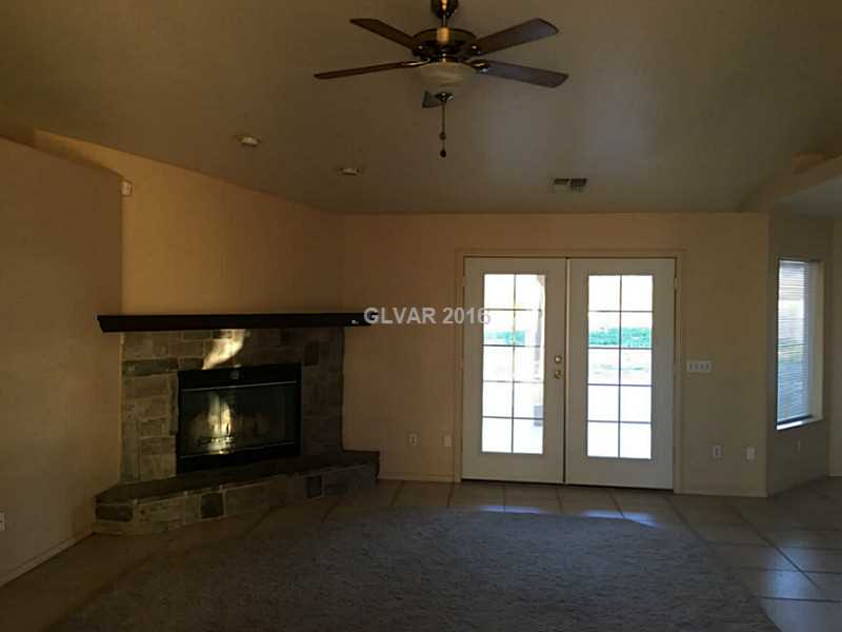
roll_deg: -0.8
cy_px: 316
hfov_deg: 61.7
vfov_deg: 48.2
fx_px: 705
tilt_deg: -0.9
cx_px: 421
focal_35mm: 29
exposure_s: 1/15
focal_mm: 4.15
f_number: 2.2
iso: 32
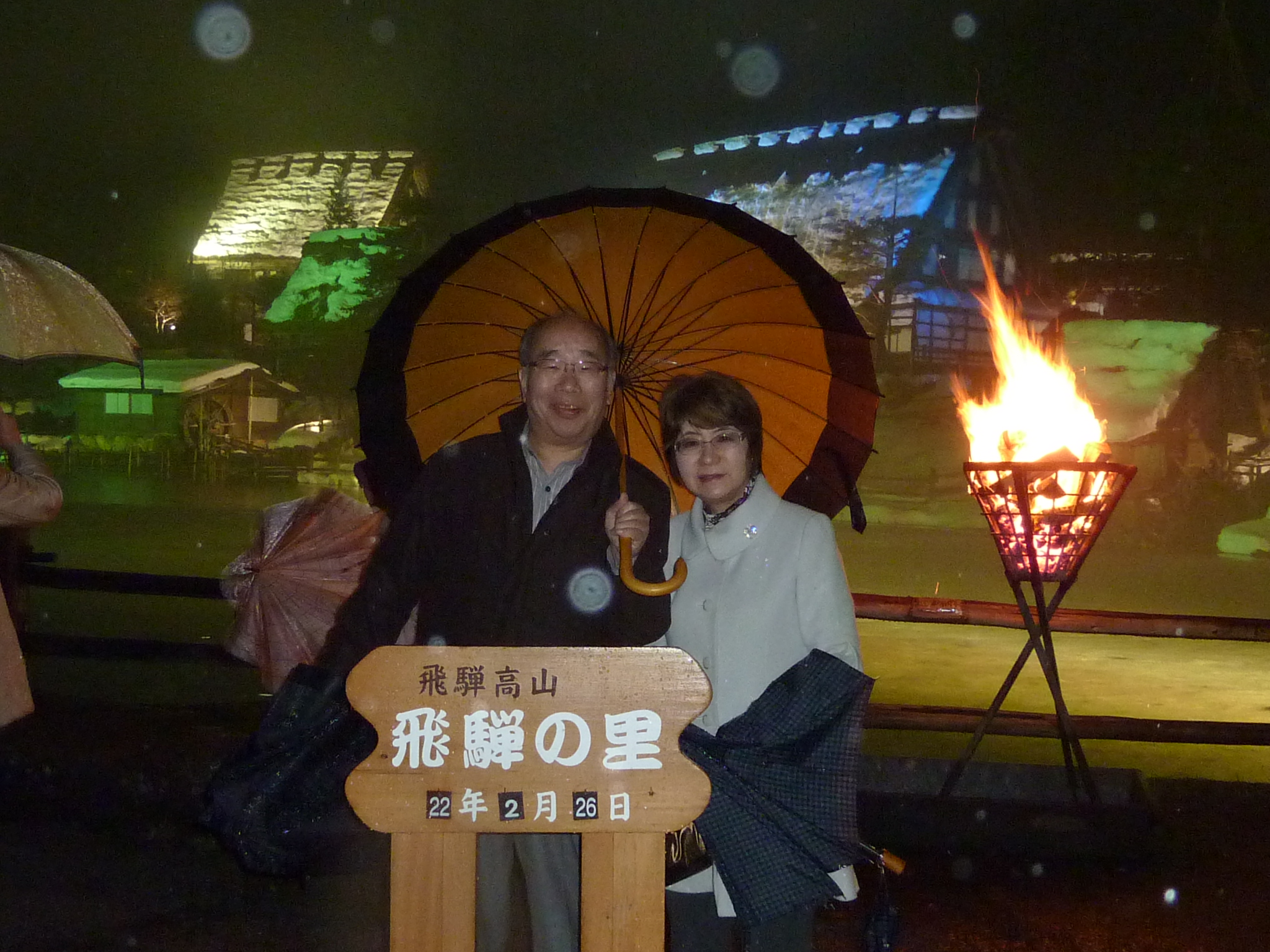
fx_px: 1761
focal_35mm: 48
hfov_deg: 39.7
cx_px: 635
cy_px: 476
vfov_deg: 30.3
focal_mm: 4.4
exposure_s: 1/8
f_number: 3.3
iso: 320
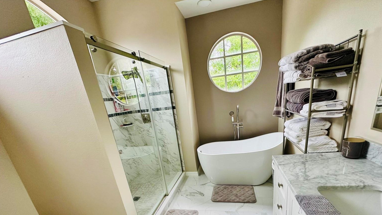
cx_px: 199
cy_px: 149
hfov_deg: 99.3
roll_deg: +7.5
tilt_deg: -18.0
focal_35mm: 16
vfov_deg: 64.7
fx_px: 162
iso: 250
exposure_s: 1/99
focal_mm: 2.22
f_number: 2.2
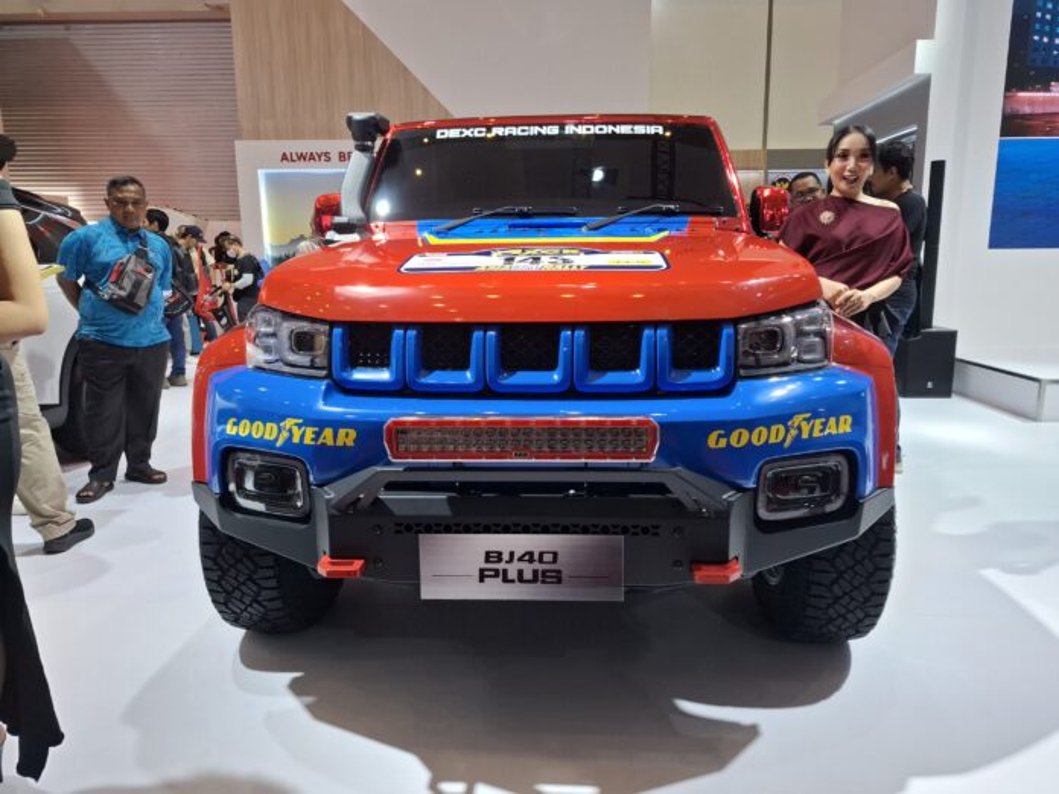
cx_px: 530
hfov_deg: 73.9
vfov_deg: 58.9
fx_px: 704
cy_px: 397
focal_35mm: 23
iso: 80
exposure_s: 1/100
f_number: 1.8
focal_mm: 5.54
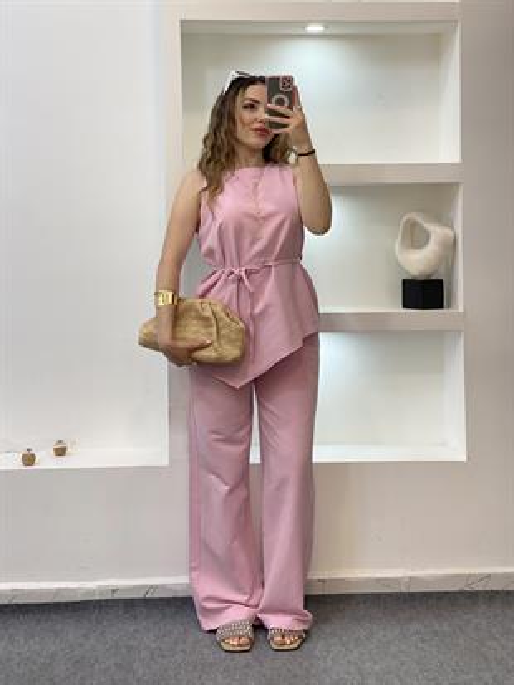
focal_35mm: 52
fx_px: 1029
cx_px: 257
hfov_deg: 28.0
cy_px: 342
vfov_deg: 36.8
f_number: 2
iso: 80
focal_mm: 6
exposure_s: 1/100
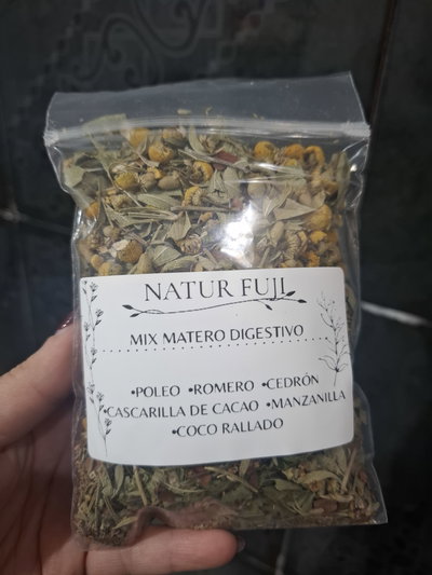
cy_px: 288
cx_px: 216
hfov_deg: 58.9
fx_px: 383
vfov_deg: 73.9
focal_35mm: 23
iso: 400
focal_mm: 5.54
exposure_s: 1/33
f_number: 1.8
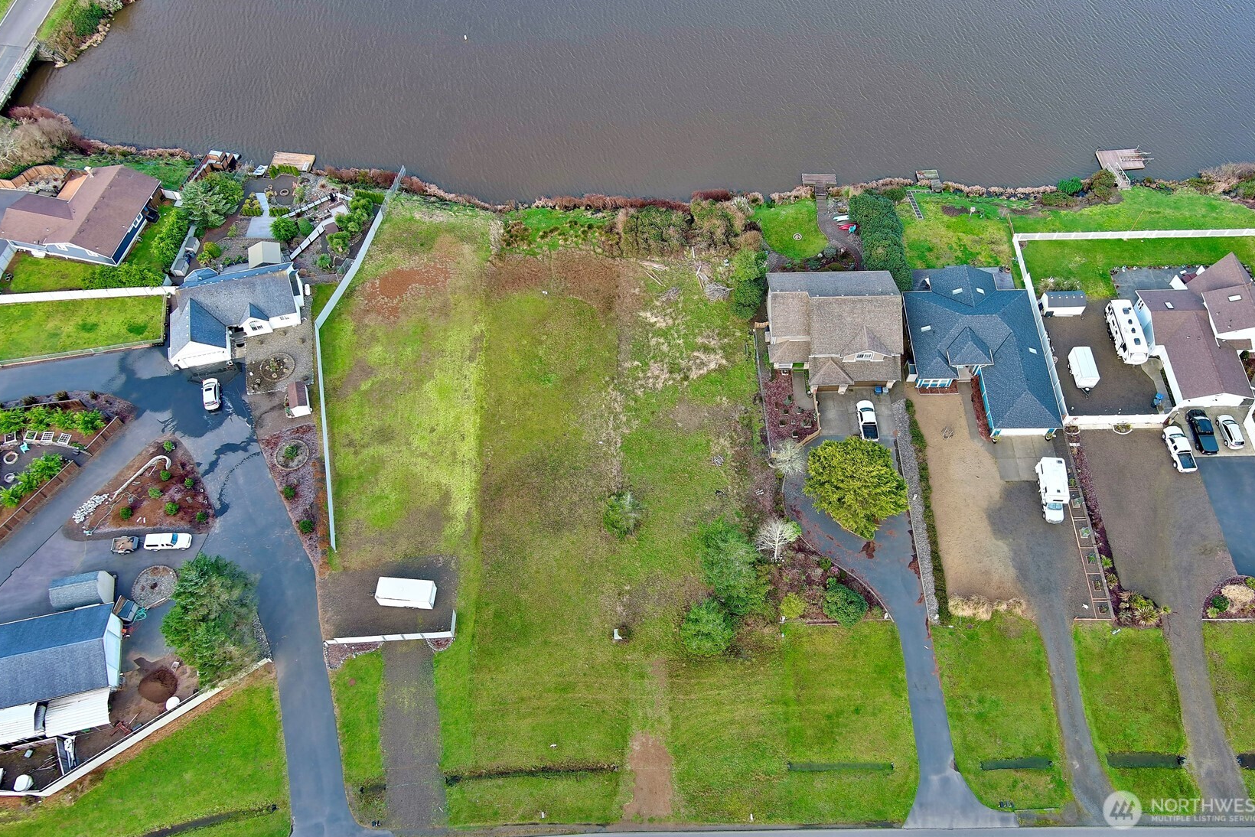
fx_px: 1046
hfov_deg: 61.9
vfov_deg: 43.6
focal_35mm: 30
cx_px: 640
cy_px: 407
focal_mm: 10.57
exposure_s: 1/117
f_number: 2.8
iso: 100
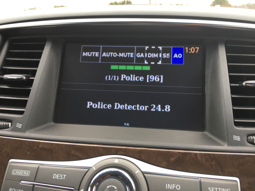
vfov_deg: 48.2
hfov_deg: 61.7
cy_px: 96
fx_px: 214
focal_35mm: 29
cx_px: 128
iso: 32
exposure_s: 1/60
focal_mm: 4.15
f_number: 2.2
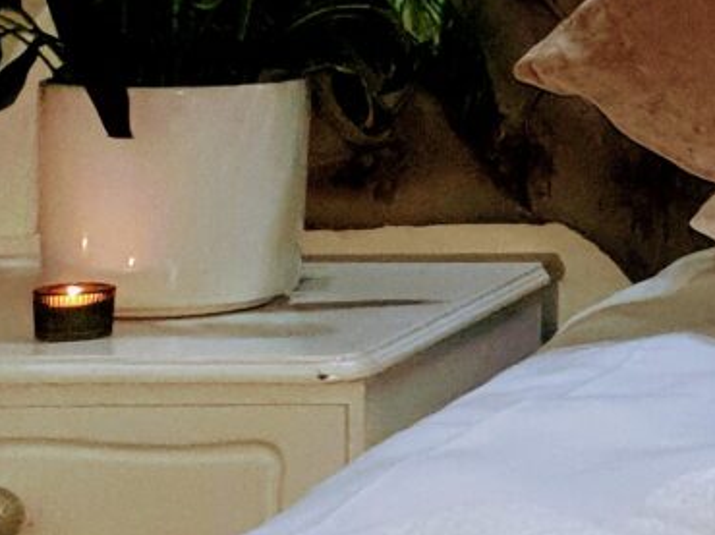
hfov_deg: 11.7
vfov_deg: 9.9
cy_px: -297
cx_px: 1619
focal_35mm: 144
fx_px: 2972
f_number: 2.4
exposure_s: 1/25
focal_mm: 4.3
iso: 100
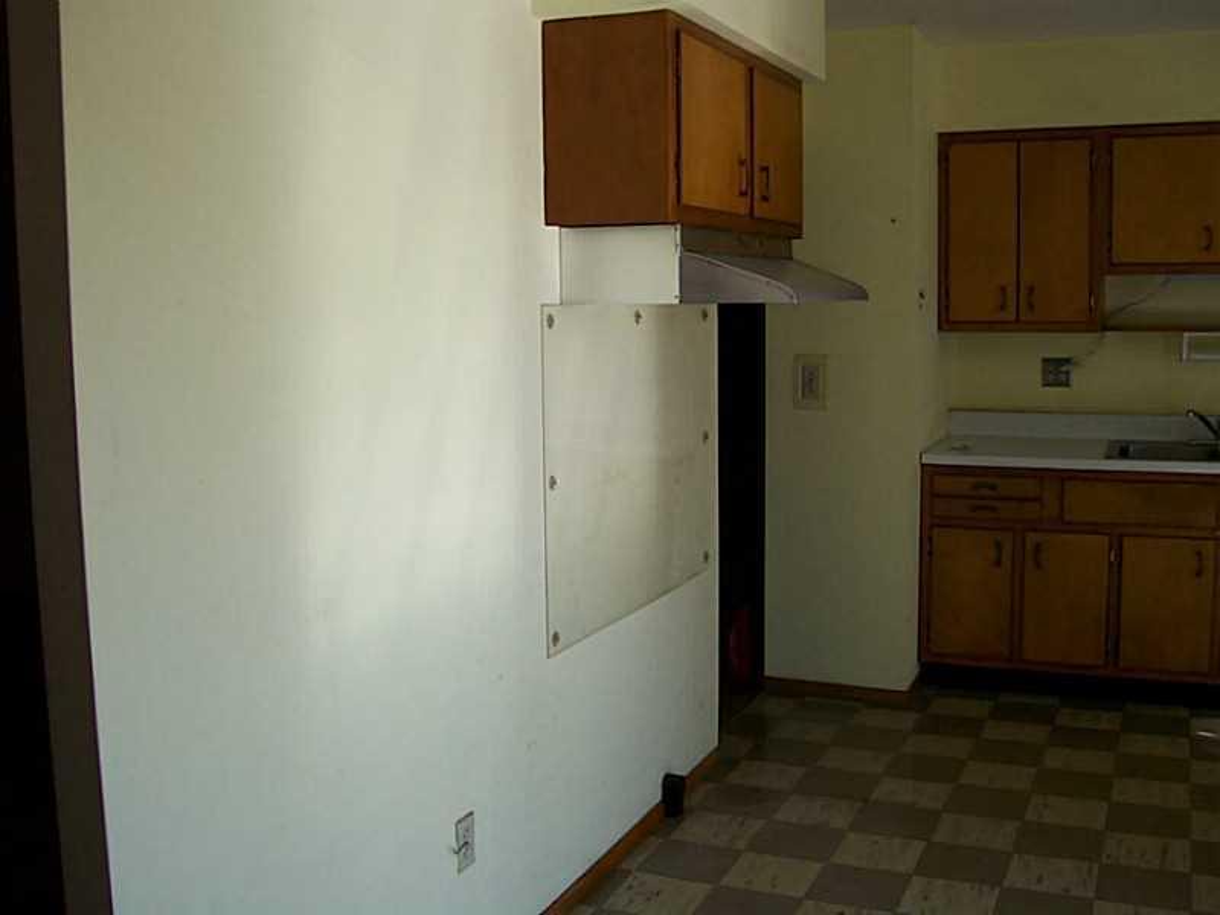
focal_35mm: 36
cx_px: 610
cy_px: 458
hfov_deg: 51.4
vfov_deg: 39.7
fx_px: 1269
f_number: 2.7
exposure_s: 1/243
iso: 80
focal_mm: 6
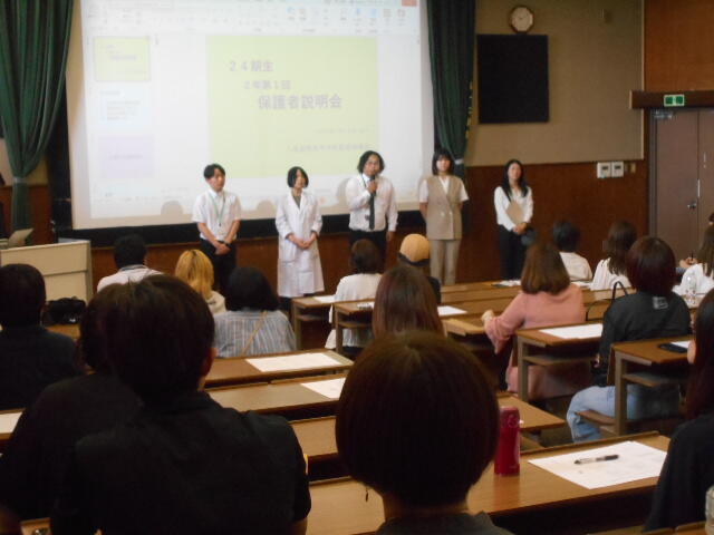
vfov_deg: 25.2
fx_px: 1196
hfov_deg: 33.2
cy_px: 268
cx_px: 357
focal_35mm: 58
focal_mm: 10
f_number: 4.9
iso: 800
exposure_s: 1/80
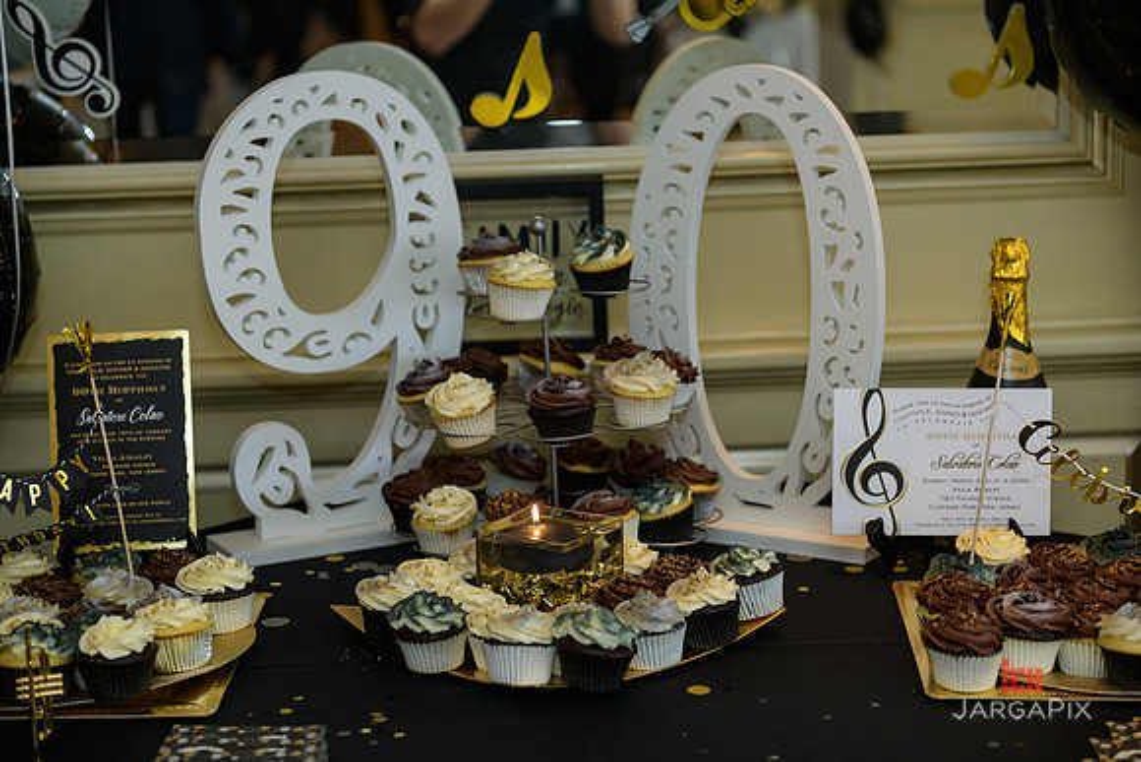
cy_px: 381
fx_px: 2219
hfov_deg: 28.8
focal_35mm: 70
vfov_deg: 19.5
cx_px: 570
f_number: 3.2
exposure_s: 1/125
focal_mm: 70
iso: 800
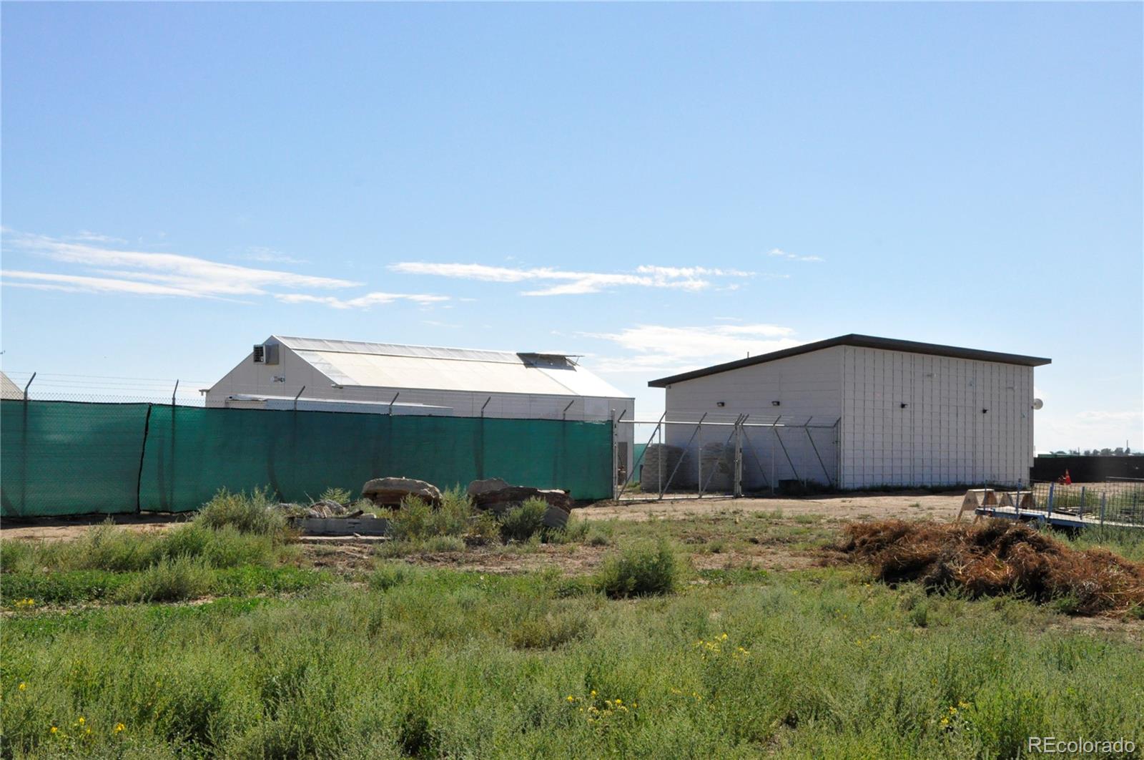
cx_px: 572
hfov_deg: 41.2
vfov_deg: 28.0
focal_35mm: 48
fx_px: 1523
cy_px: 380
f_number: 18
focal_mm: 32
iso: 2000
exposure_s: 1/1250
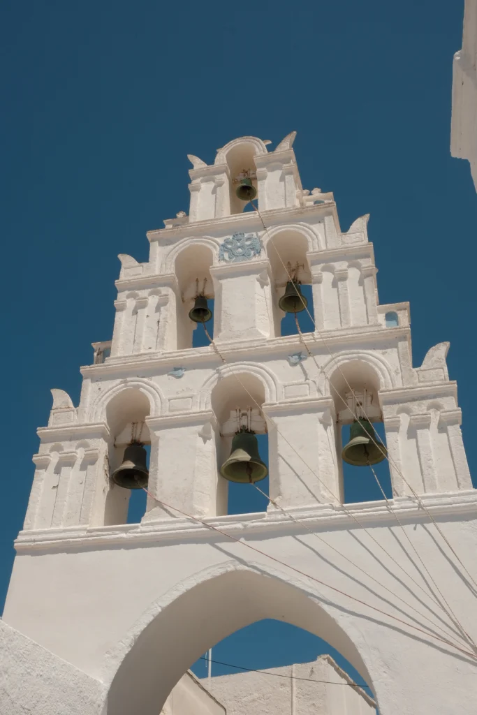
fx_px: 795
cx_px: 238
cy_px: 358
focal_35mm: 40
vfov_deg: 48.5
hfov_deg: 33.4
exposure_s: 1/125
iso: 200
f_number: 20
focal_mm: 26.5
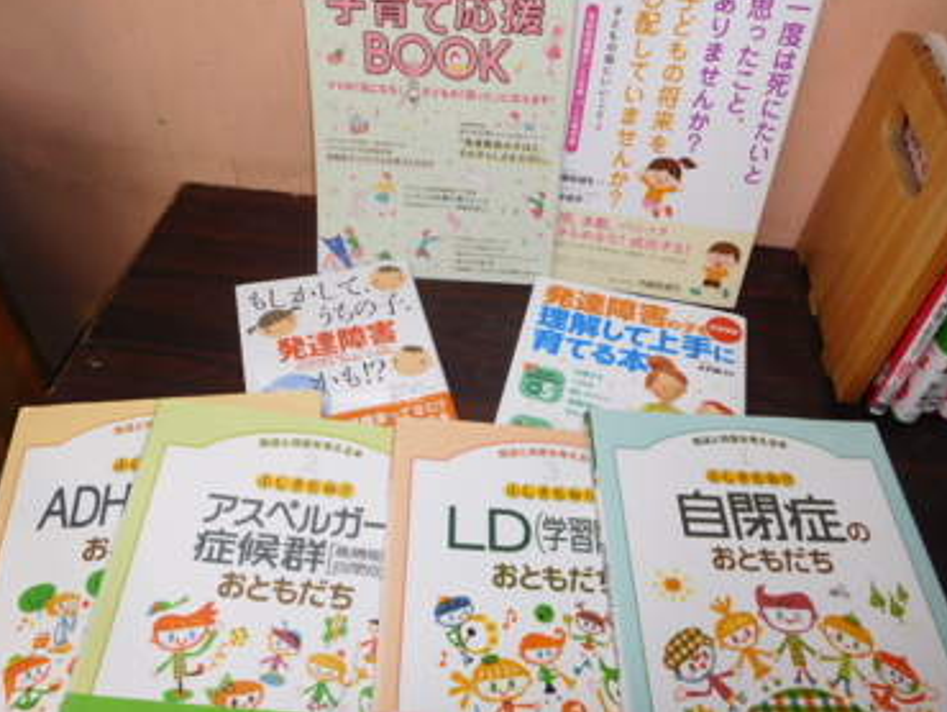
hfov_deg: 65.3
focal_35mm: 27
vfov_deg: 51.4
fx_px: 739
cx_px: 461
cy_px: 330
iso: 180
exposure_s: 1/30
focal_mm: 4.5
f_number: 3.4
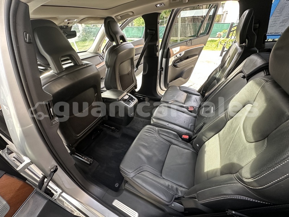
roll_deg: +3.0
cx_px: 144
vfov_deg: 85.7
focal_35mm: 14
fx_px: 117
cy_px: 108
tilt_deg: -38.2
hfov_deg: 102.1
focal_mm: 2.22
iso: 320
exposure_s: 1/96
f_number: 2.2
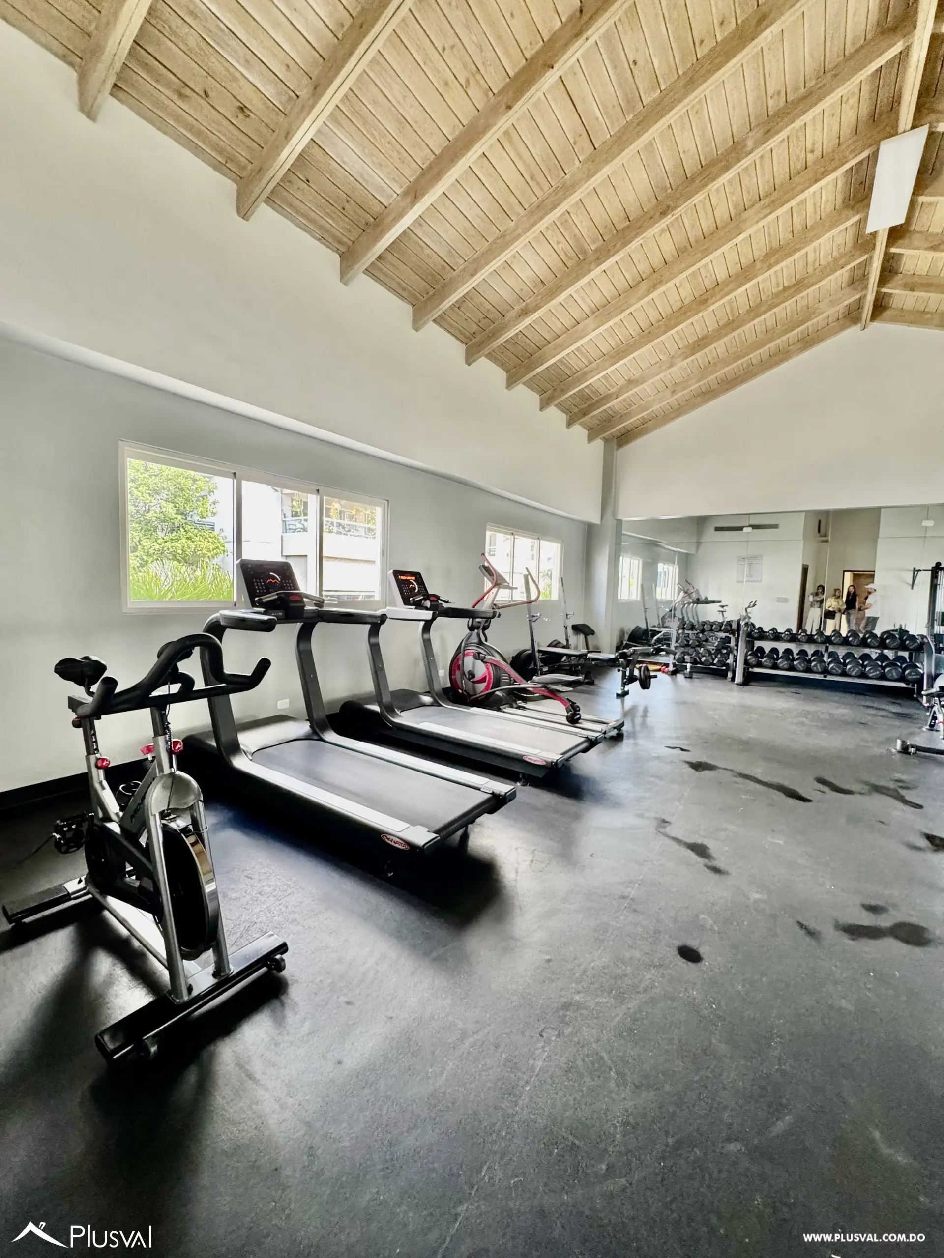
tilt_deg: -5.6
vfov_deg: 102.1
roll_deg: -1.8
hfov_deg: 85.7
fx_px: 509
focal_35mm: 14
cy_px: 629
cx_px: 472
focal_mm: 2.22
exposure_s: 1/69
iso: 320
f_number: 2.2
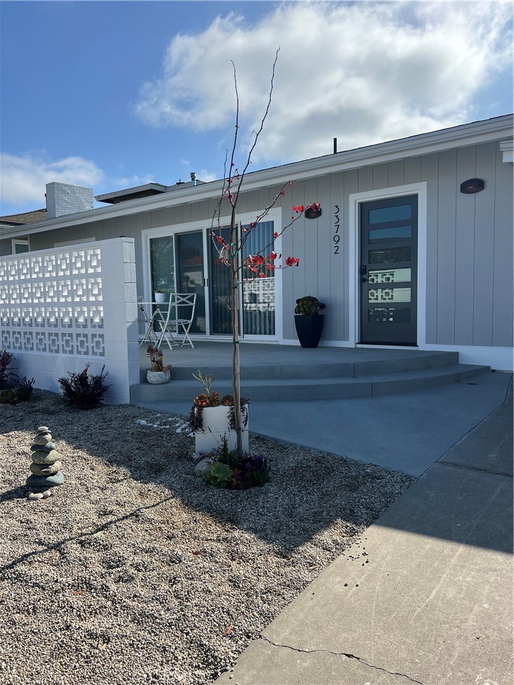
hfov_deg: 53.1
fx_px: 515
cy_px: 342
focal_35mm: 26
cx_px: 257
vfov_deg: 67.3
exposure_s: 1/4444
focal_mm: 5.7
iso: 50
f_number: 1.5
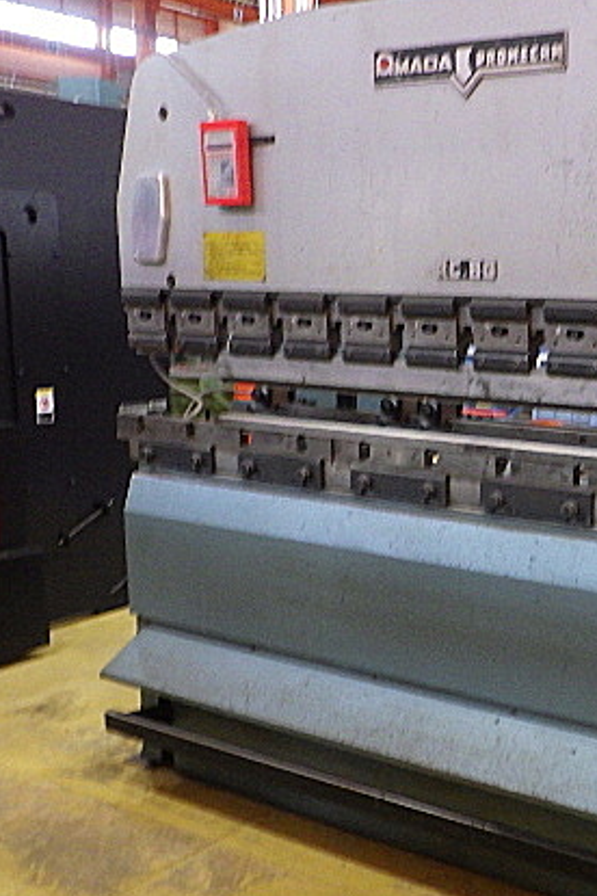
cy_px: 474
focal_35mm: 45
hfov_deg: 28.6
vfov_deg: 43.6
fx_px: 1119
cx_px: 549
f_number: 3.5
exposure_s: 1/45
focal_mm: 5
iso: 1000
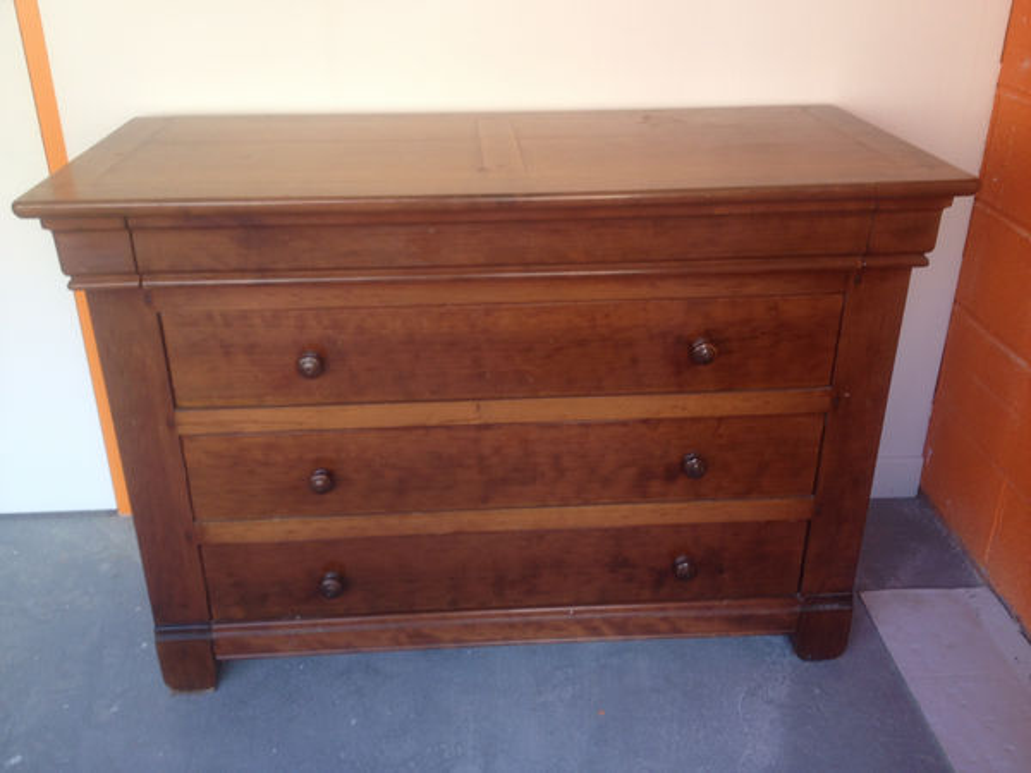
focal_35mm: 35
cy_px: 386
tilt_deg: -26.5
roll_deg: +0.9
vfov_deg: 40.7
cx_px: 516
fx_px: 1042
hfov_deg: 52.6
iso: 64
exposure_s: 1/60
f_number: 2.4
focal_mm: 4.28
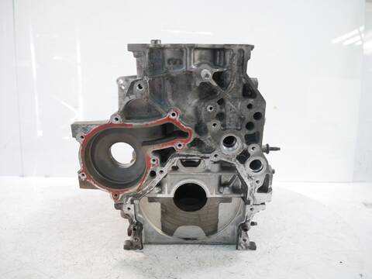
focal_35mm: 24
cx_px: 186
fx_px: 258
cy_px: 140
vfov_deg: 56.8
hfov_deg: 71.6
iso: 1000
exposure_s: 1/60
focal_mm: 12
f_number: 3.5
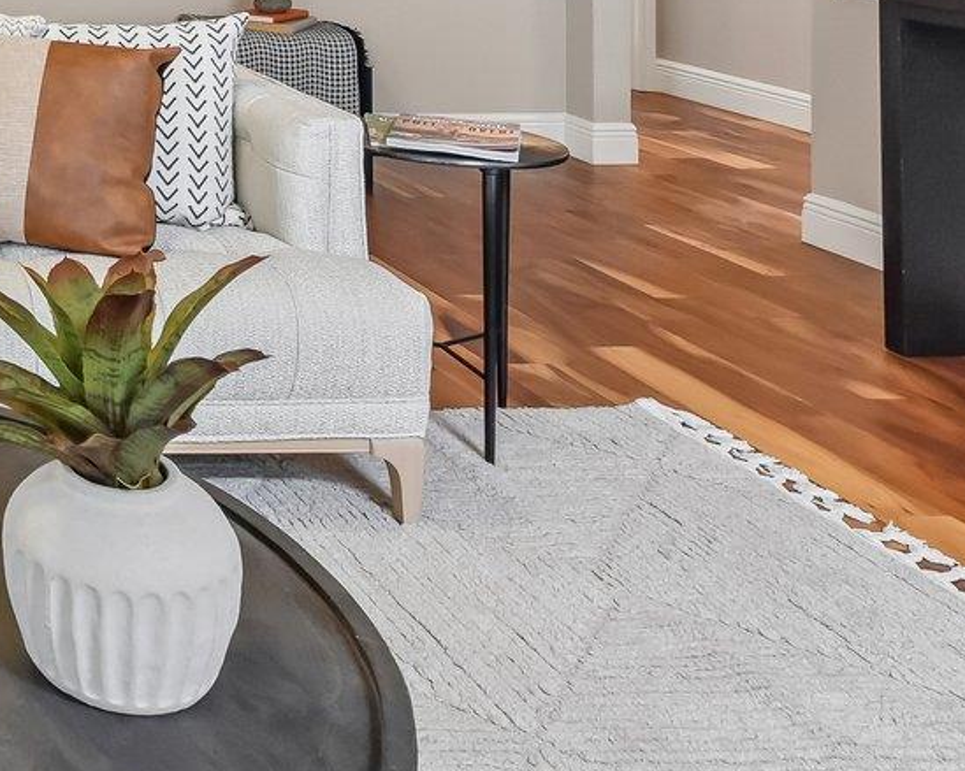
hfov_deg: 29.4
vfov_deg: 27.0
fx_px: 1399
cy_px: -175
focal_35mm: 49
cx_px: -337
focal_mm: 14
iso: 800
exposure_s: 1/15
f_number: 8
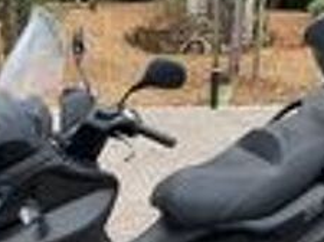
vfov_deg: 23.2
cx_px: 145
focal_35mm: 62
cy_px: 203
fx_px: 579
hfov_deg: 31.2
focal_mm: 3
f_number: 1.8
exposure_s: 1/254
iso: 16
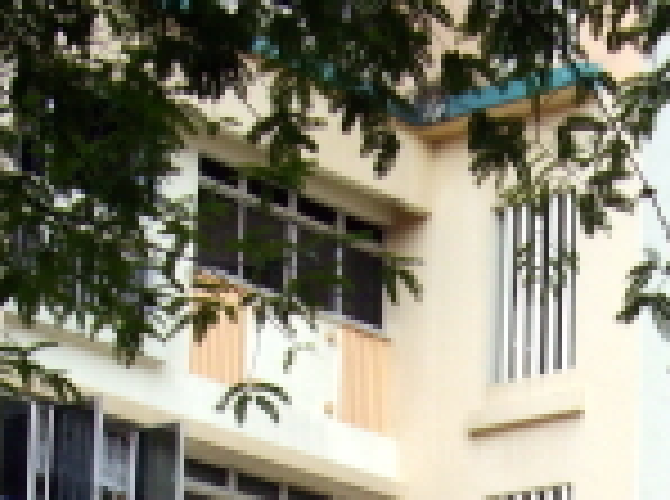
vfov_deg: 10.2
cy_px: 905
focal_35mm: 137
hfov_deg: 14.2
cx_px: 688
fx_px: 2645
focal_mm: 6.2
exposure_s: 1/125
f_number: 2.8
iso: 92
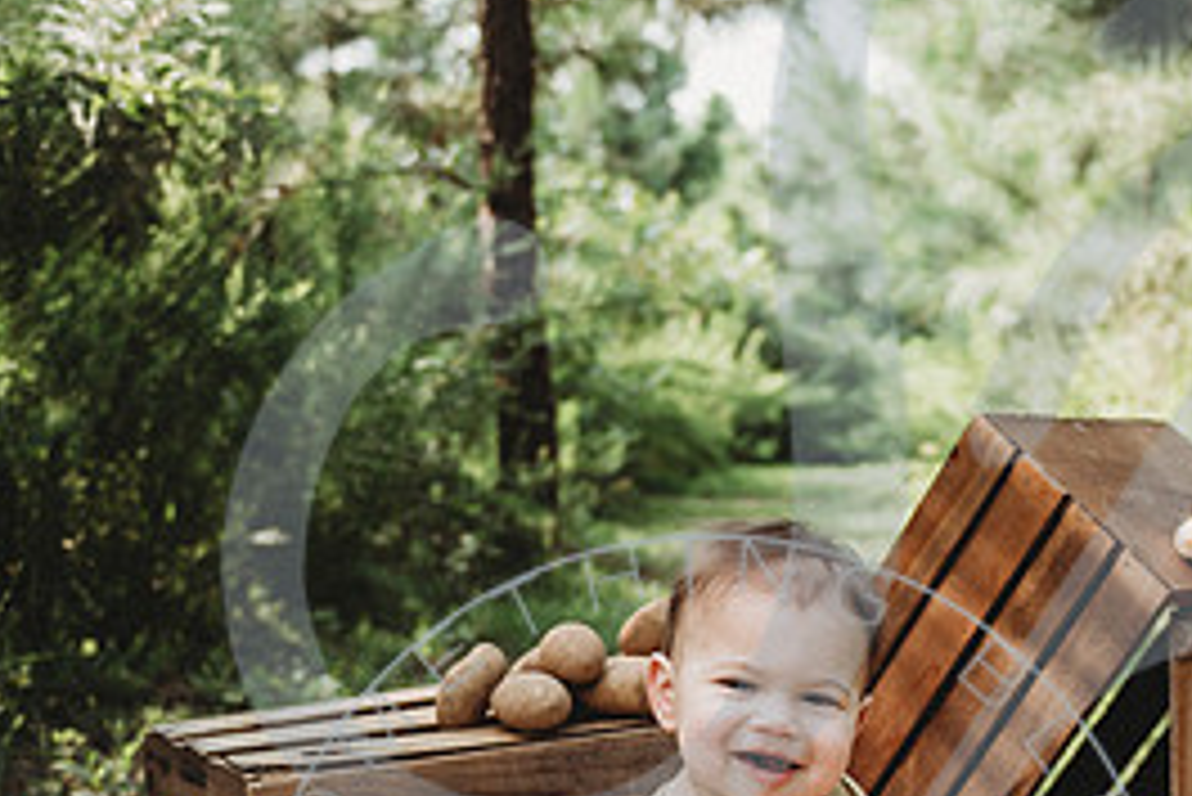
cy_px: 619
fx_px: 2120
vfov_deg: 21.1
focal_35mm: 64
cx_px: 904
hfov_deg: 30.8
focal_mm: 28
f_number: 2.8
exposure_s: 1/320
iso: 100
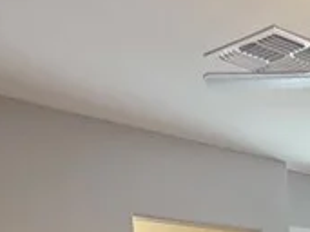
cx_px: 412
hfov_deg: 22.2
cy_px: 473
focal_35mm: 78
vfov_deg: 15.1
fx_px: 698
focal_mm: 2.2
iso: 400
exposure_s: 1/60
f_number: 1.9
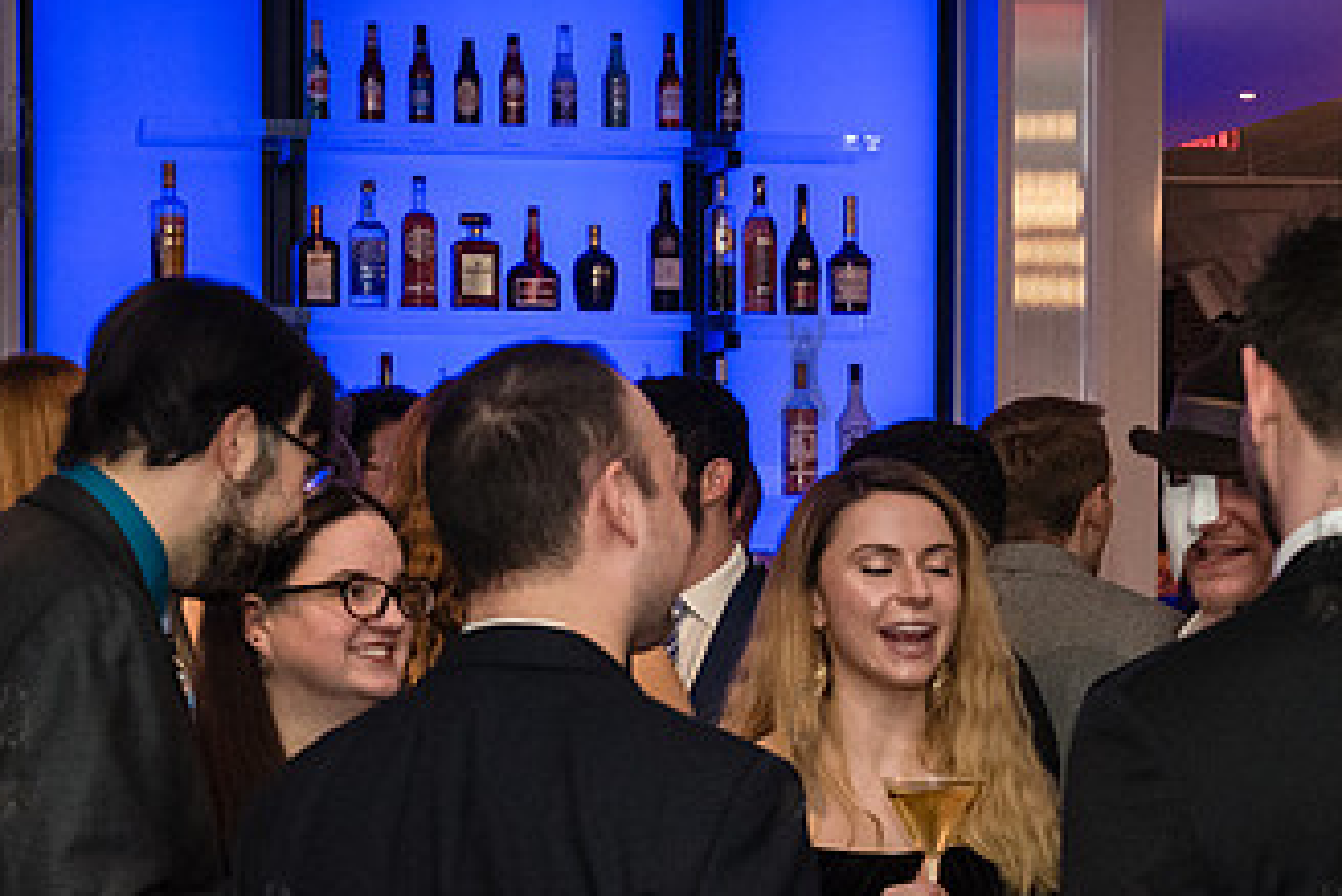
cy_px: 857
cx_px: 705
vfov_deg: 13.3
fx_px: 3804
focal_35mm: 102
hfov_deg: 20.0
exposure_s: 1/160
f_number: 4.5
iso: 5000
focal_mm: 45
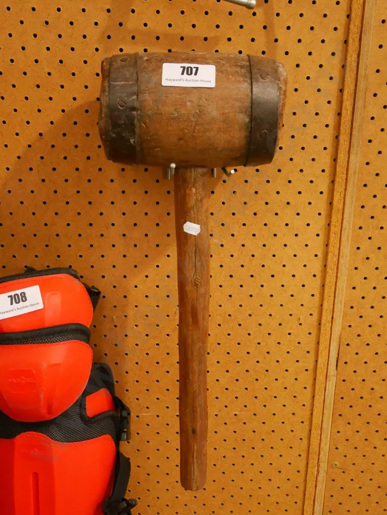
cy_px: 258
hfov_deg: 31.5
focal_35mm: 46
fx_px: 685
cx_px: 194
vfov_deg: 41.2
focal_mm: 23
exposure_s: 1/60
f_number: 4.9
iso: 3200
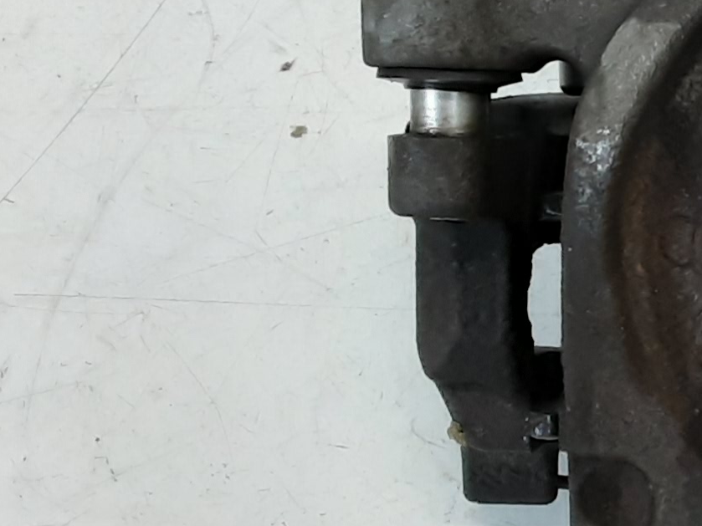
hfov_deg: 17.6
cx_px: 892
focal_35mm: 105
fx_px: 2129
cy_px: 294
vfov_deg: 14.1
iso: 100
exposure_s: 1/50
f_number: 1.9
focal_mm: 2.91
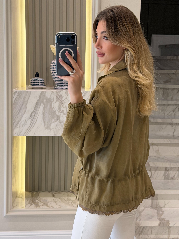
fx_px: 386
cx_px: 96
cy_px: 125
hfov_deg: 26.1
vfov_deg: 34.3
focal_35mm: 56
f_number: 1.78
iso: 200
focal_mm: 6.76
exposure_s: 1/60
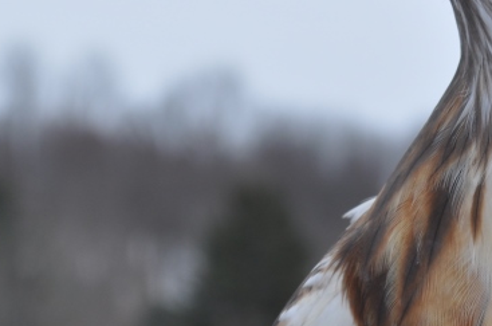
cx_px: 430
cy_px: 134
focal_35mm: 230
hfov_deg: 8.9
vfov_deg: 5.9
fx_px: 3142
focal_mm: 55
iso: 200
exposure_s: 1/320
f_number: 9
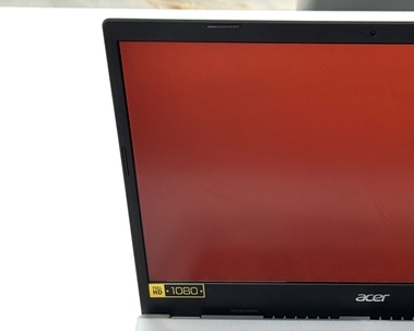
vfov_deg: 15.3
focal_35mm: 99
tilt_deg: -47.4
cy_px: 322
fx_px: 1213
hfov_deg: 19.0
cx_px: 377
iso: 64
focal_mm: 6.76
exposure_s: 1/137
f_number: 1.78
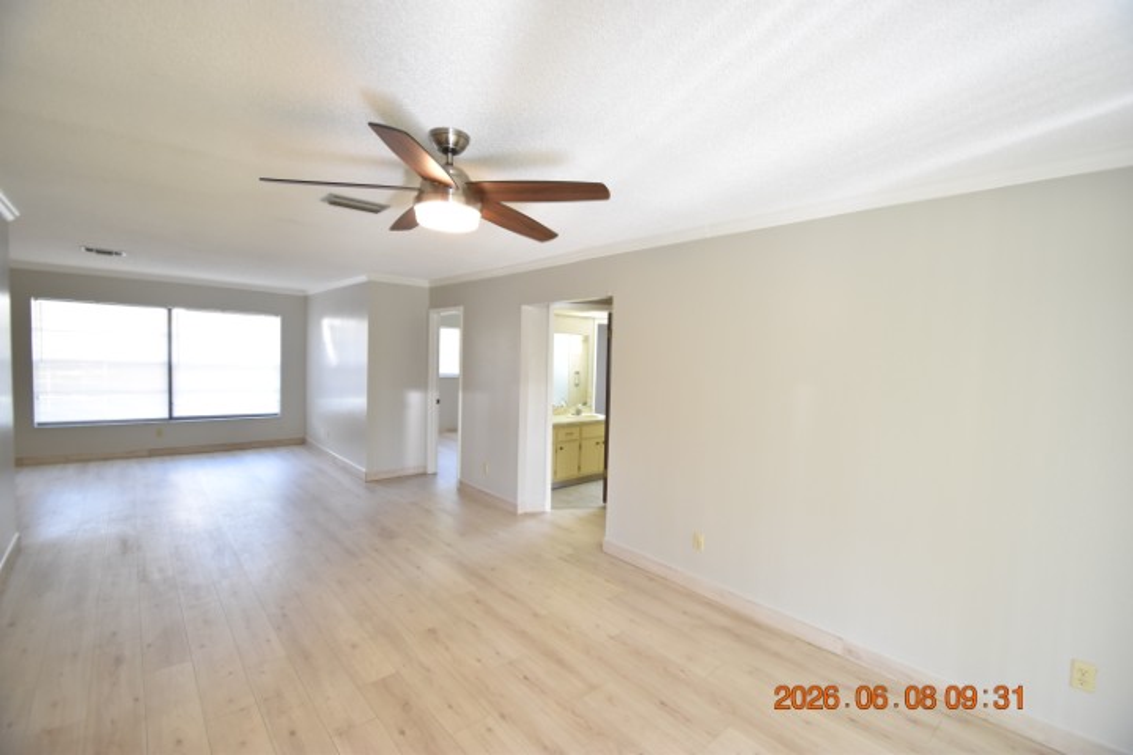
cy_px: 378
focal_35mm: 15
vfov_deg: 77.3
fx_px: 472
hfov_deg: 100.4
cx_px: 566
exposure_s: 1/45
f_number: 3.5
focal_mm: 10
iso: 800
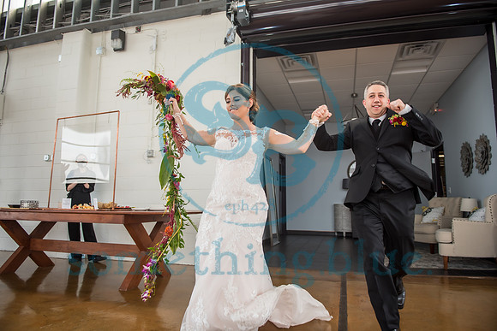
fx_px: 331
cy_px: 166
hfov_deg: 73.7
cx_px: 248
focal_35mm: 24
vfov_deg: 53.2
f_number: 2.8
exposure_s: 1/250
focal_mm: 24
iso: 400
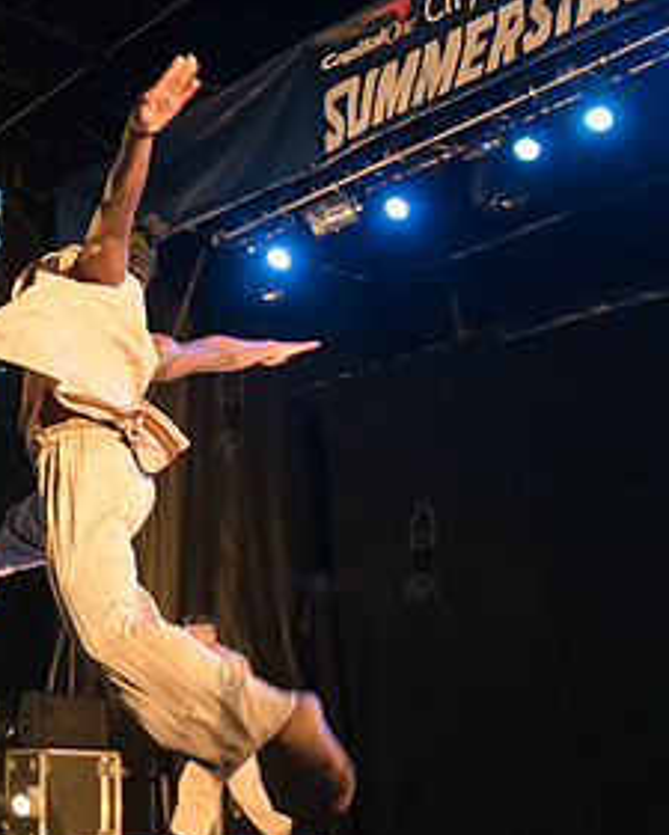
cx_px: -155
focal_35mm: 62
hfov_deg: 22.5
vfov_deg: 30.3
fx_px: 1534
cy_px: 548
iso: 5000
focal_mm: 32
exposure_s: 1/250
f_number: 2.8
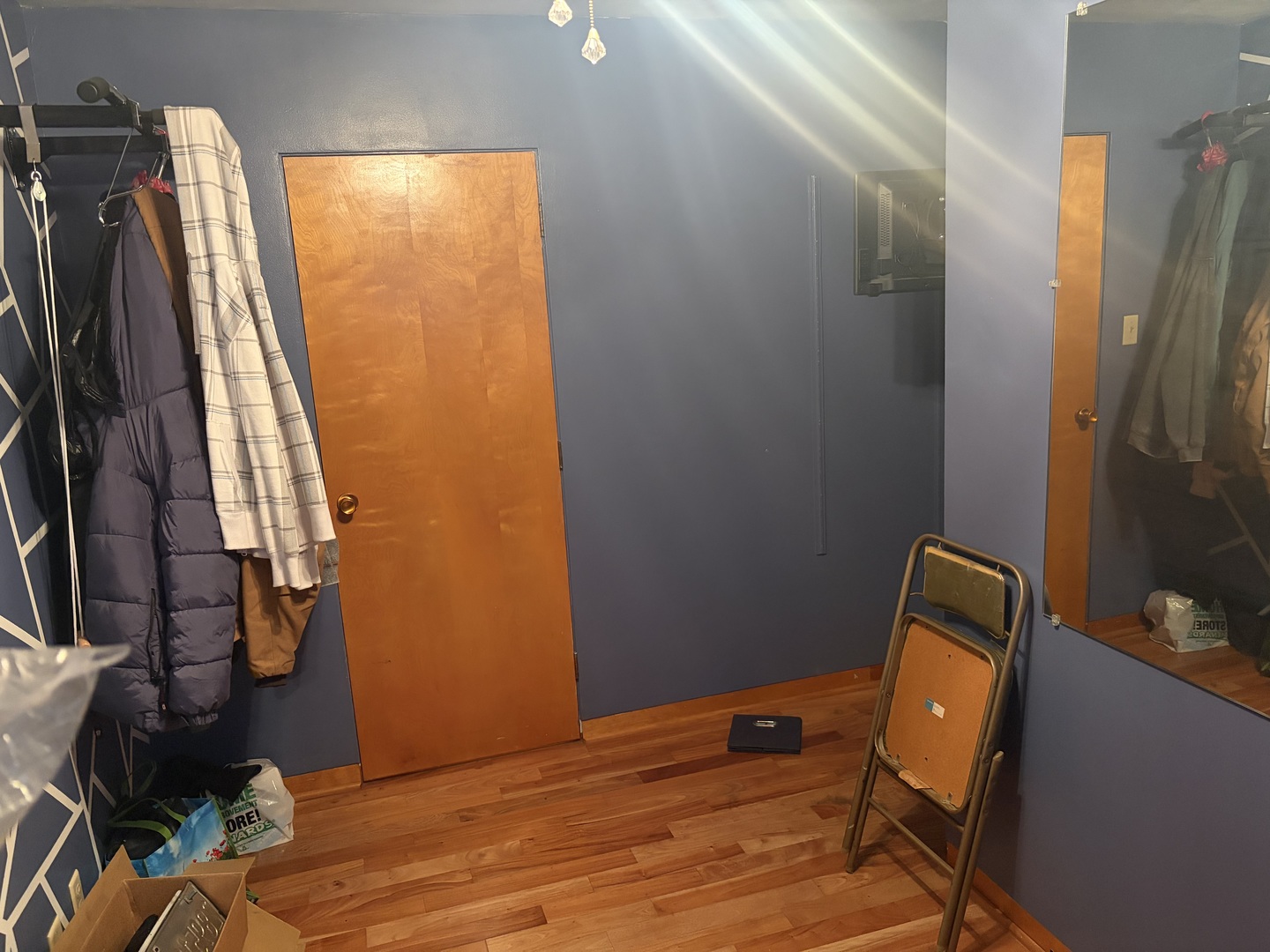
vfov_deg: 53.1
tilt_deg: -11.3
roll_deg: +3.5
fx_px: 954
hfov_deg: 67.3
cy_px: 476
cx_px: 635
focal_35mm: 26
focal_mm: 5.96
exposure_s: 1/40
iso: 400
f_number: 1.6
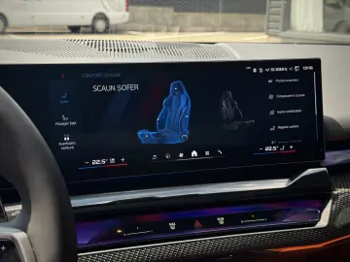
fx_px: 485
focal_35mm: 48
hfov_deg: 39.7
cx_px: 175
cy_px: 131
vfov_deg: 30.3
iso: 64
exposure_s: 1/340
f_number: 1.78
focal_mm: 6.76
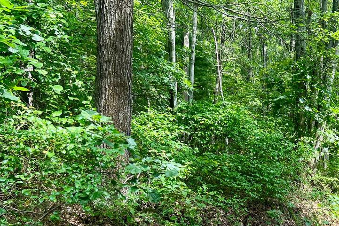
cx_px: 306
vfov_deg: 23.8
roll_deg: +0.8
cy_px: 234
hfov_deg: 34.8
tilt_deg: -0.4
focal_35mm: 54
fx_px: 509
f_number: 1.5
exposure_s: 1/250
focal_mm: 5.7
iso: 40
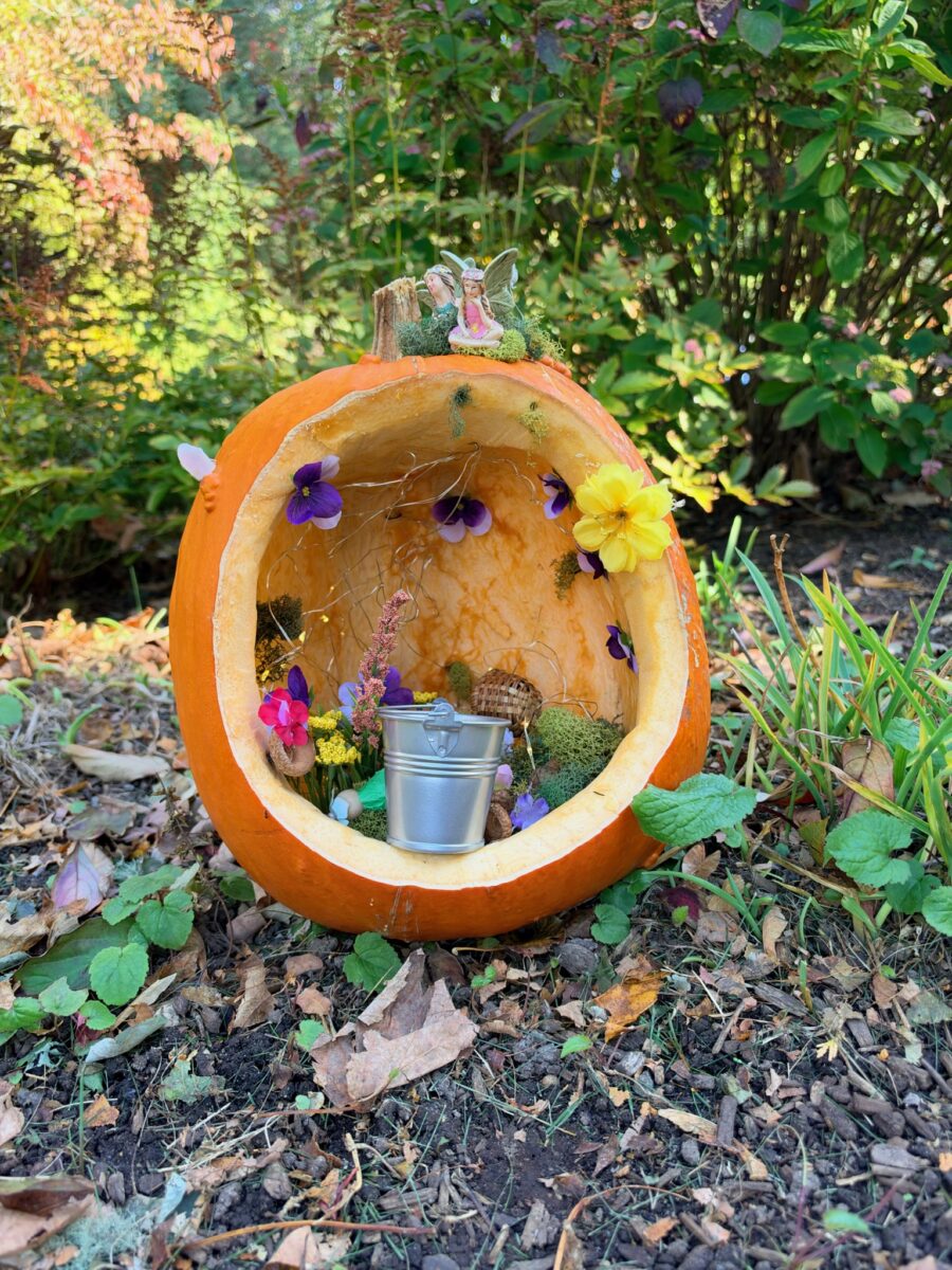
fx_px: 880
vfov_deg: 71.6
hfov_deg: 56.8
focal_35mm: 24
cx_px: 476
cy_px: 635
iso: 64
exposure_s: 1/146
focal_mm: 6.93
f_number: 1.8
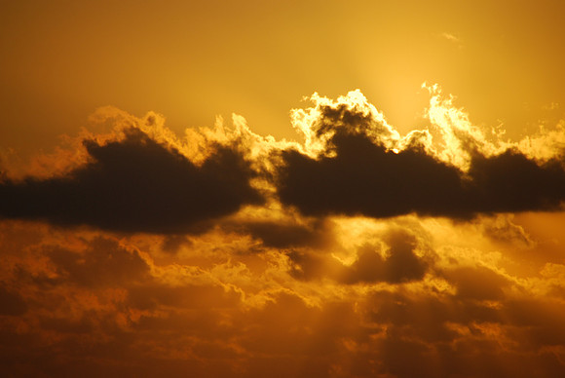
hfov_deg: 5.1
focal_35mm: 405
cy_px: 189
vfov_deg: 3.4
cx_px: 282
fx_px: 6363
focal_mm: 270
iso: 200
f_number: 6.3
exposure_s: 1/2000
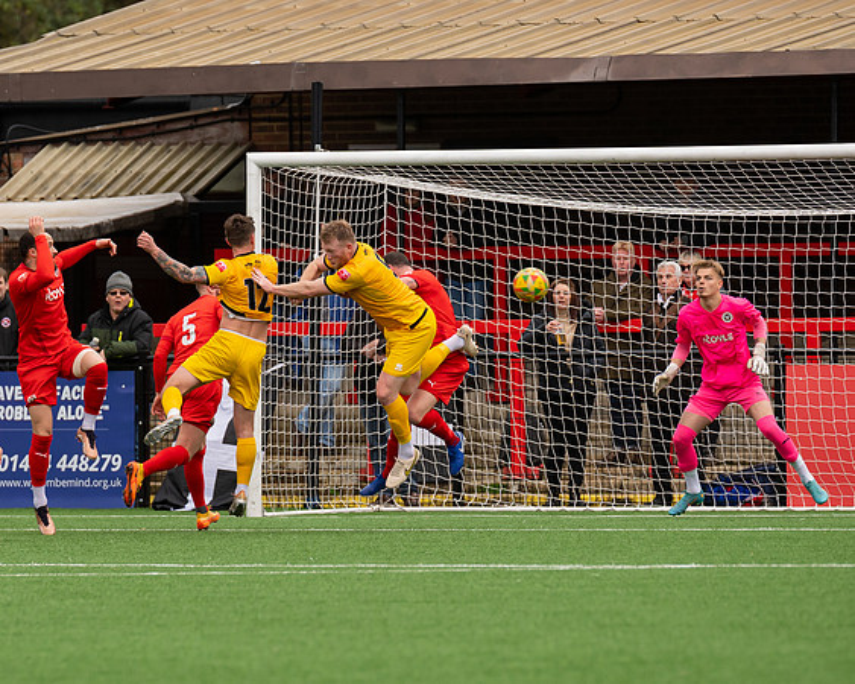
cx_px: 317
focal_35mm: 478
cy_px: 342
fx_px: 12096
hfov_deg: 4.0
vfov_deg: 3.2
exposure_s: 1/1600
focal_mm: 270
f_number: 4
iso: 800
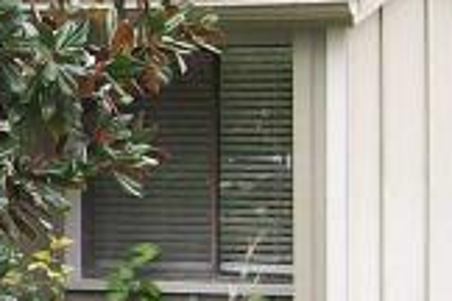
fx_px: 2975
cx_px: -396
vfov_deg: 5.8
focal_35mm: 237
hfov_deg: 8.3
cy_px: 64
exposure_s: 1/181
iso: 80
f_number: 2.7
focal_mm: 6
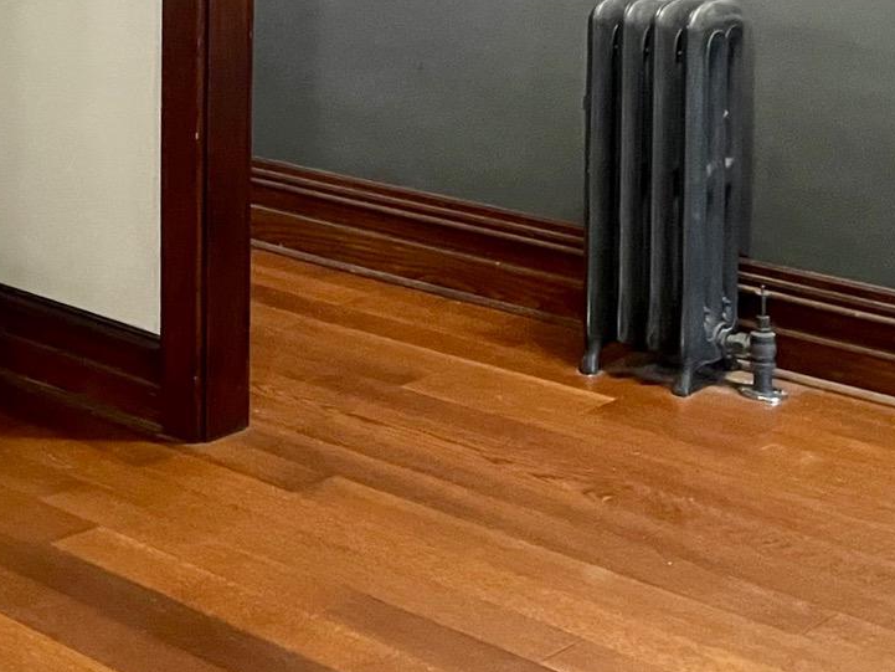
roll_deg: -0.2
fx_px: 1836
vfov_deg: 20.0
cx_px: -251
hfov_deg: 24.2
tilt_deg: -8.4
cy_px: -31
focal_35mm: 71
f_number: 1.6
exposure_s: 1/30
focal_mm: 5.1
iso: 640
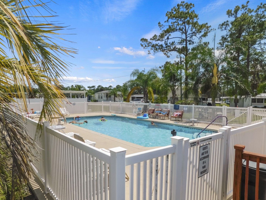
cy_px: 100
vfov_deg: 58.9
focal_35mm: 23
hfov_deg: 73.9
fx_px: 177
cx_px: 133
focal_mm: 4
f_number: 6
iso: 125
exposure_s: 1/640
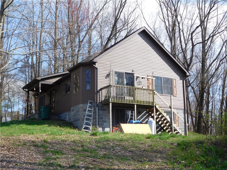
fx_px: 328
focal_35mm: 50
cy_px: 85
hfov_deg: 38.2
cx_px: 114
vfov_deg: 29.1
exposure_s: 1/400
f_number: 4.1
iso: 125
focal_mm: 8.9
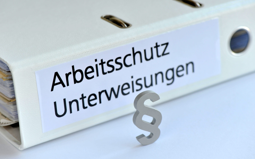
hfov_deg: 18.3
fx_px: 792
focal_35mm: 114
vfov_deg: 11.5
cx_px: 121
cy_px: 73
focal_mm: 105
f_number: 7.1
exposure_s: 1/30
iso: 200
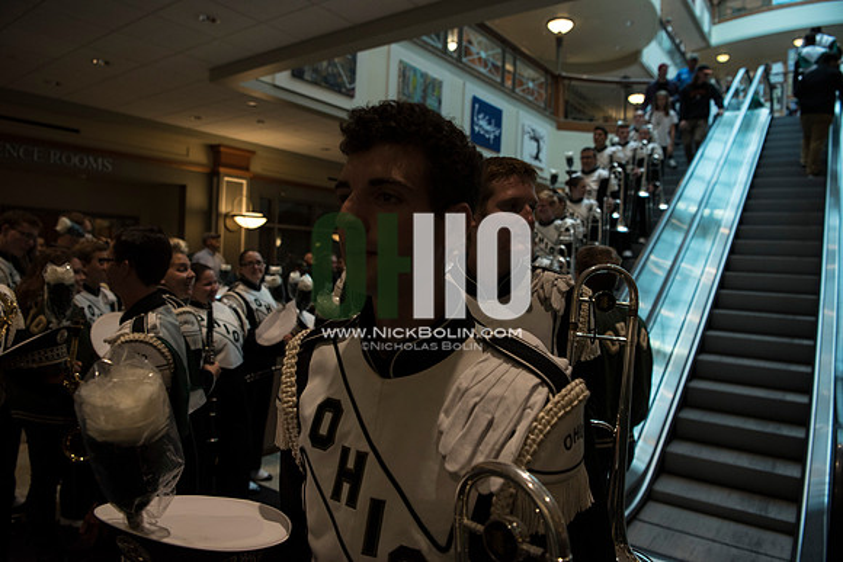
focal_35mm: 24
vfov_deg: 53.2
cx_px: 422
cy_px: 281
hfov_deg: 73.7
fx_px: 562
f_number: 3.5
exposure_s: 1/640
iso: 1600
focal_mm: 24
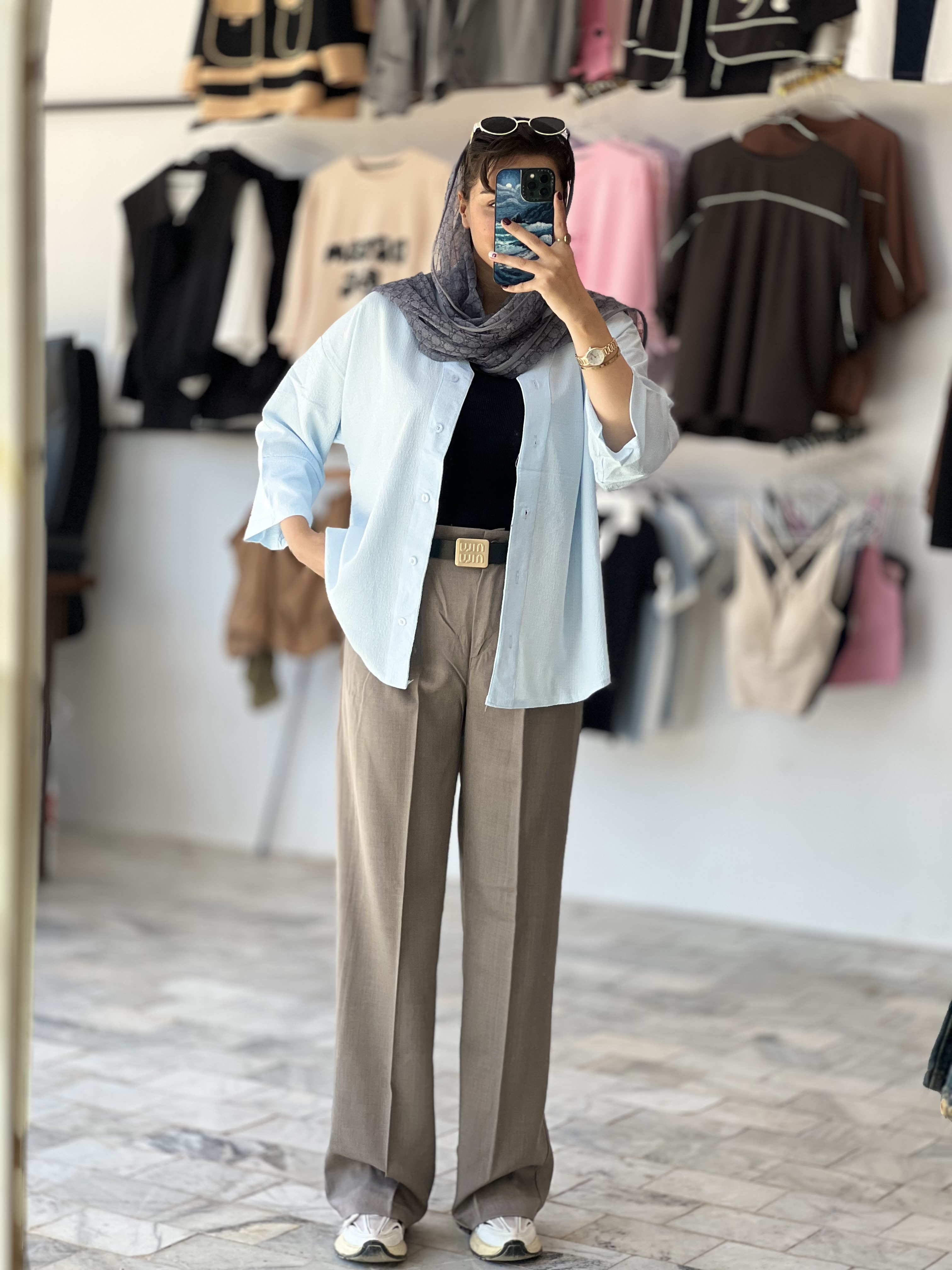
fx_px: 2824
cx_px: 476
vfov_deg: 25.3
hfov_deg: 19.1
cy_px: 635
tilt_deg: -12.5
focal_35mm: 77
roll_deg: -2.5
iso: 64
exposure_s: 1/121
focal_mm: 9
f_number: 2.8
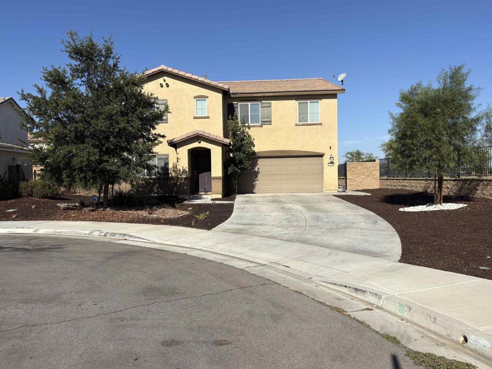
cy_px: 186
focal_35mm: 28
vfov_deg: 49.7
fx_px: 398
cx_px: 229
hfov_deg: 63.4
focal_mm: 5.96
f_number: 1.6
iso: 50
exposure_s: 1/4950
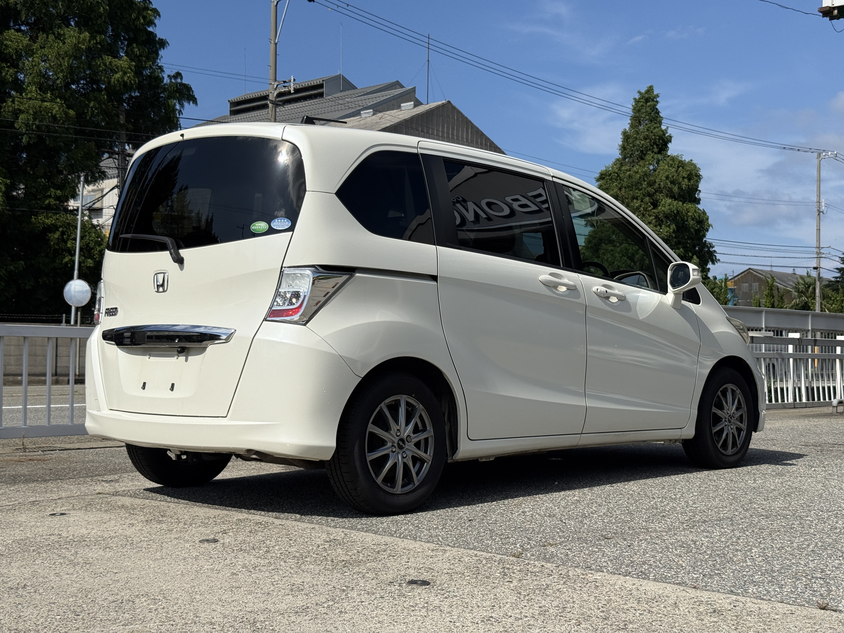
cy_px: 316
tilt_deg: +2.1
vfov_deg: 30.3
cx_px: 422
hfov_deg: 39.7
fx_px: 1170
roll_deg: -0.8
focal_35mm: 48
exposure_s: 1/9901
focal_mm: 6.76
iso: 80
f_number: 1.78
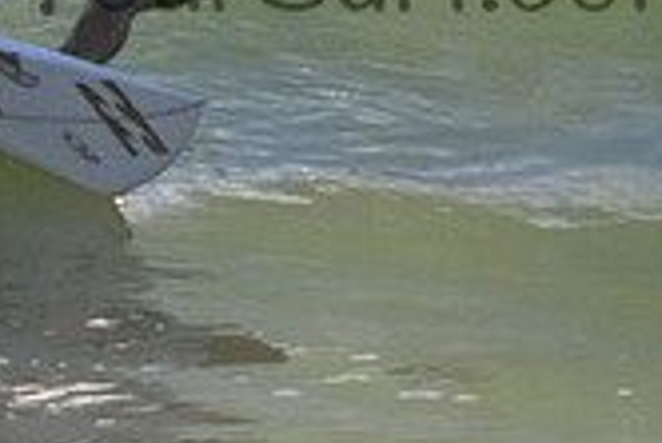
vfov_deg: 0.4
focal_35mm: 3844
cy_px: -159
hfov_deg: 0.5
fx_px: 70747
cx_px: 115
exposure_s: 1/2000
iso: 1400
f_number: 11
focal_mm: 800
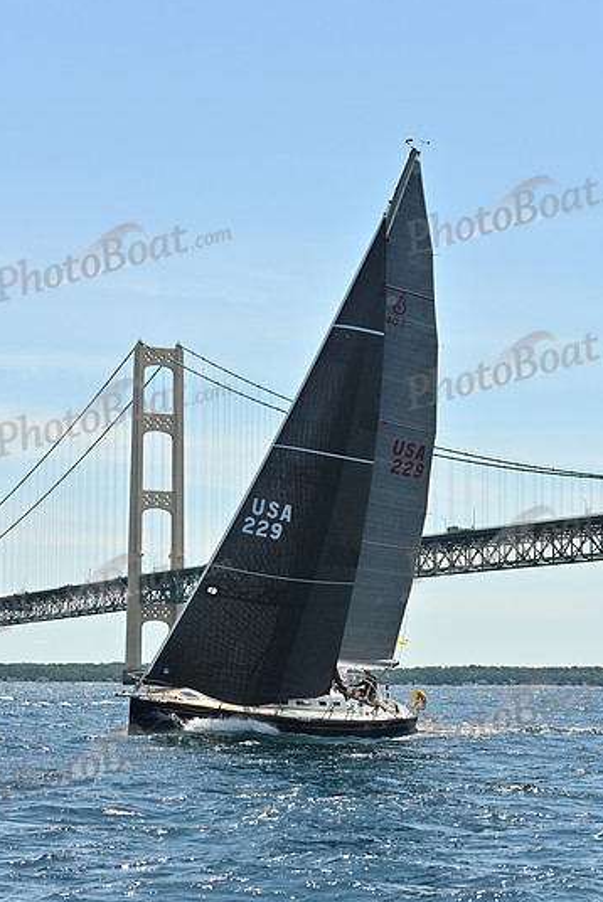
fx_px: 2308
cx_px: 319
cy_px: 478
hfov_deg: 14.9
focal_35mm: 92
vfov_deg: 22.1
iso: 320
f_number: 8
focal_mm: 85
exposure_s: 1/1250
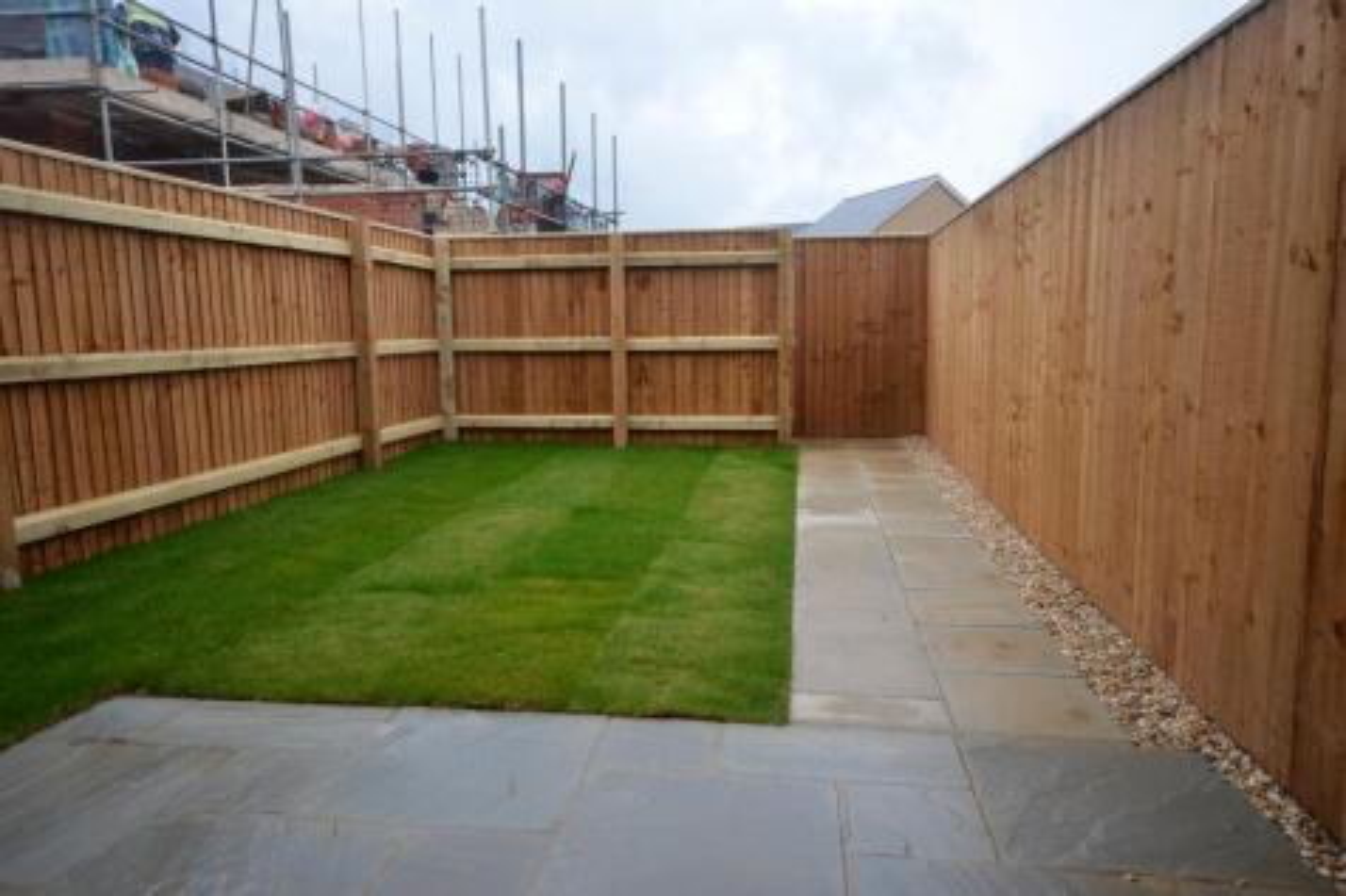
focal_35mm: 24
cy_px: 448
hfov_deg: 73.8
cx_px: 673
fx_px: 897
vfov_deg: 53.1
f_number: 7.1
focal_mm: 16
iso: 200
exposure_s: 1/200
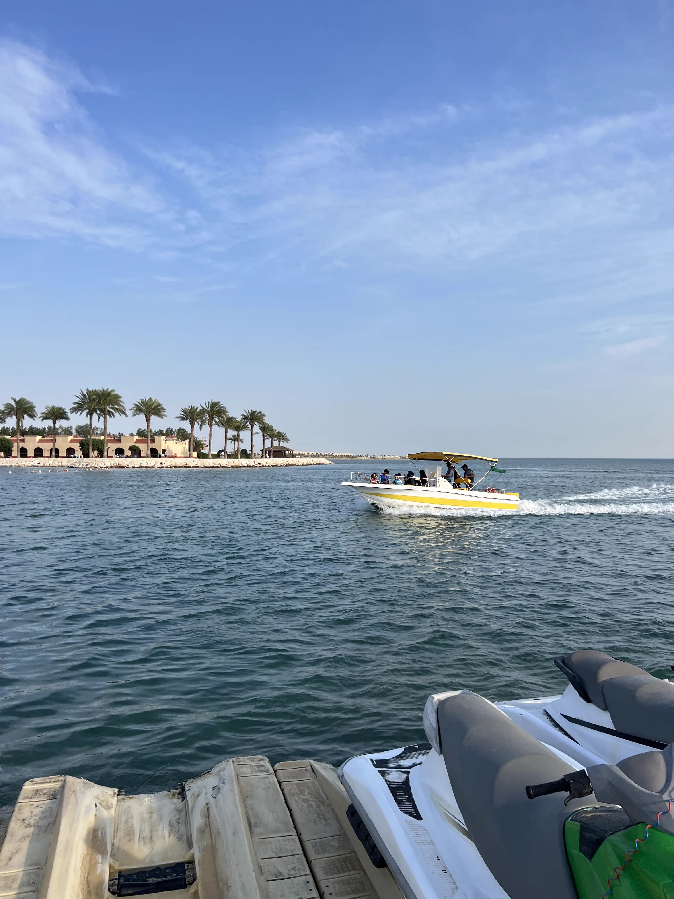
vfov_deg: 67.3
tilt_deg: -1.2
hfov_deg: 53.1
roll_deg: -1.7
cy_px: 450
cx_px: 337
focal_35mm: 26
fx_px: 675
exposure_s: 1/3968
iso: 50
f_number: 1.5
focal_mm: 5.7
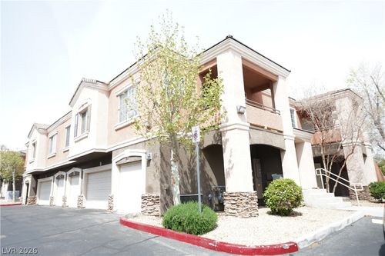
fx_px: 257
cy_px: 128
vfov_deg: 53.1
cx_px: 192
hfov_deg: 73.8
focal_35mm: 24
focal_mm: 24
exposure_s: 1/250
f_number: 6.3
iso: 250
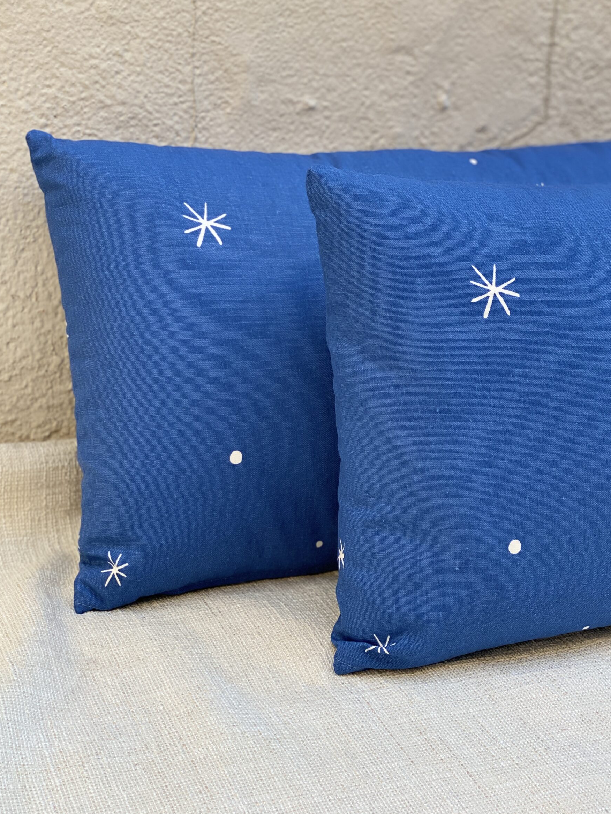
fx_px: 1341
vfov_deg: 33.8
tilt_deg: -18.9
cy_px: 394
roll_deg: -3.0
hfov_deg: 25.7
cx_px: 292
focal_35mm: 57
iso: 40
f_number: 2
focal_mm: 6
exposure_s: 1/122
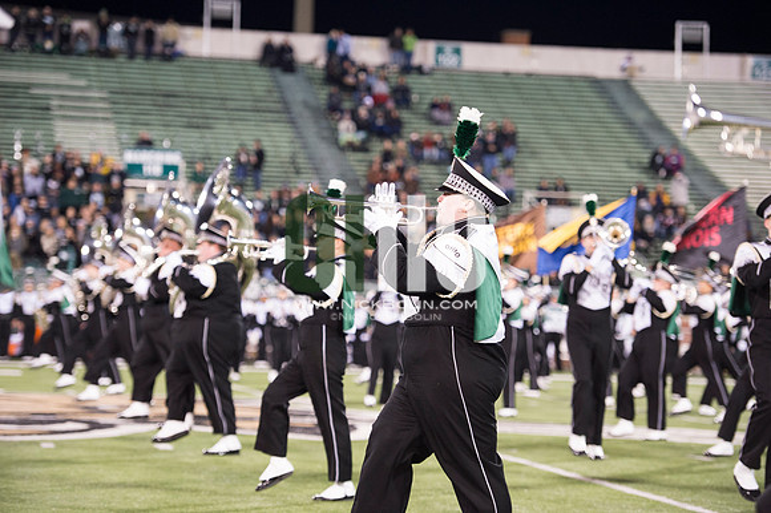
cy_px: 256
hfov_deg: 18.3
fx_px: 2397
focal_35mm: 112
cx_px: 386
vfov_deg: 12.2
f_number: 2.8
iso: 2500
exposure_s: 1/400
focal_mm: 112
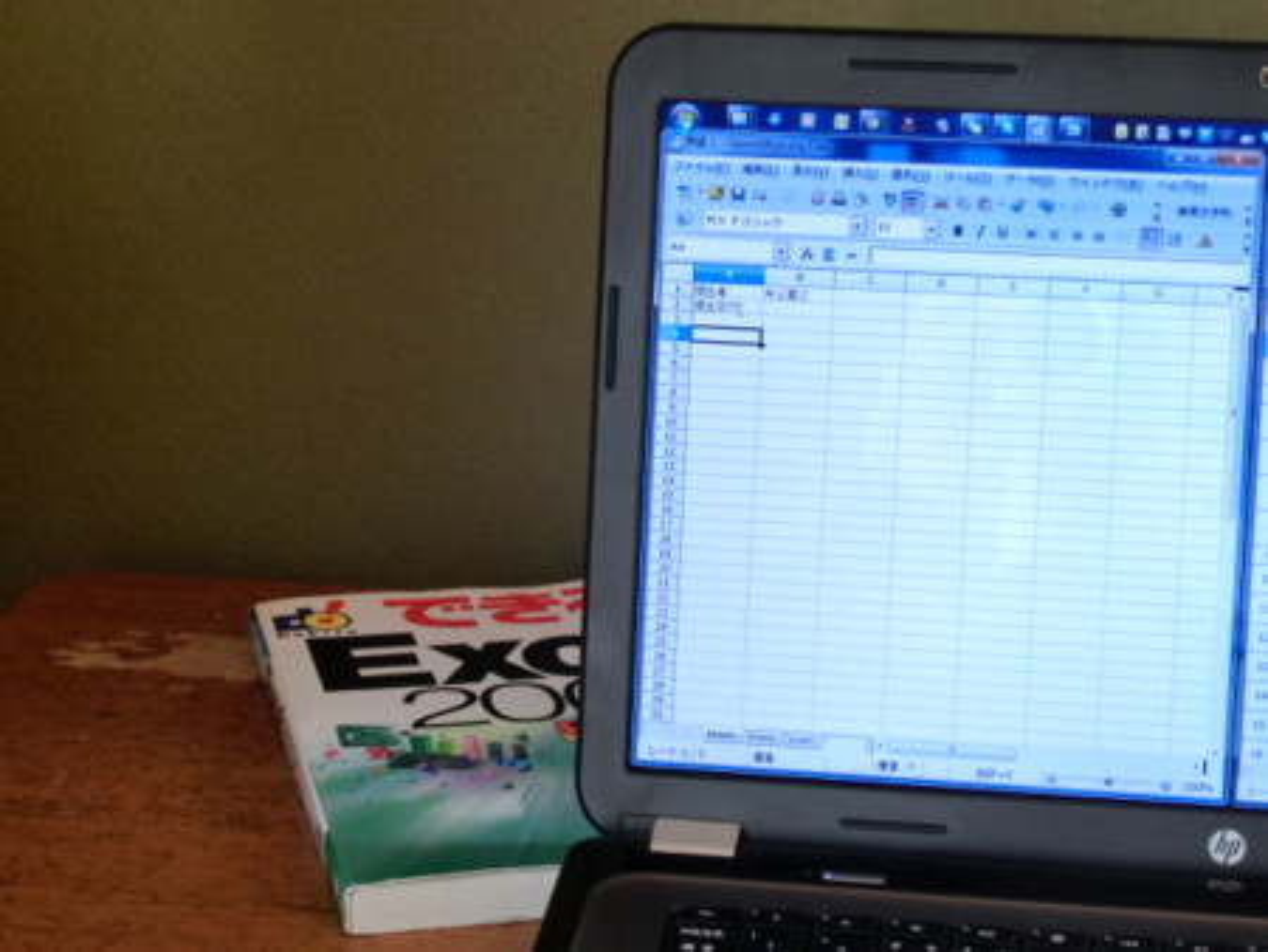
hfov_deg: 22.2
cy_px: 476
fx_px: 3225
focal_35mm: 88
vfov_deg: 16.8
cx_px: 634
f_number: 5.1
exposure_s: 1/40
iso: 320
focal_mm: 15.51
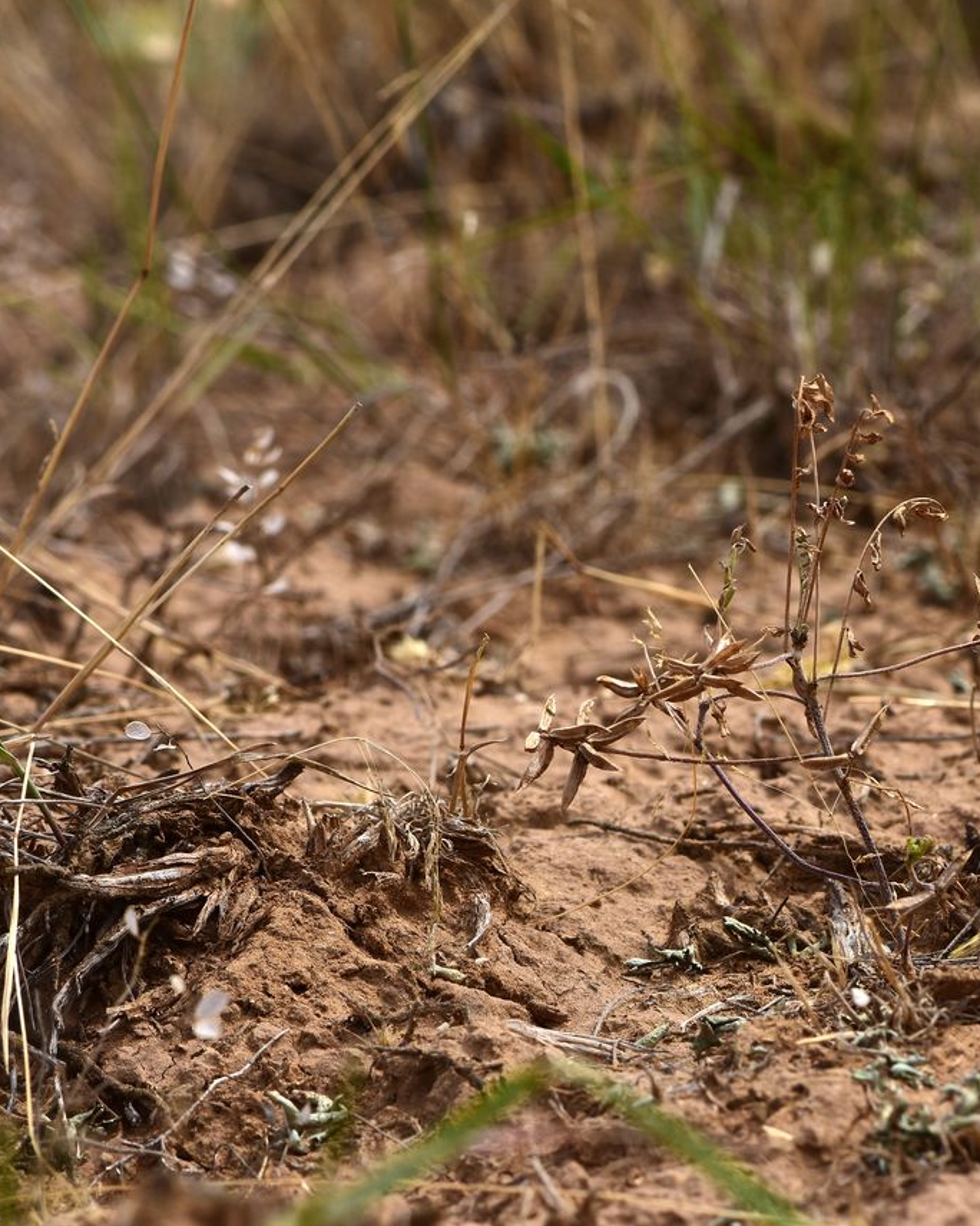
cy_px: 642
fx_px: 8194
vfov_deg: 8.6
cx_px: 828
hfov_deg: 6.8
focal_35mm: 226
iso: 100
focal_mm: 98
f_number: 9
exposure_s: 1/320
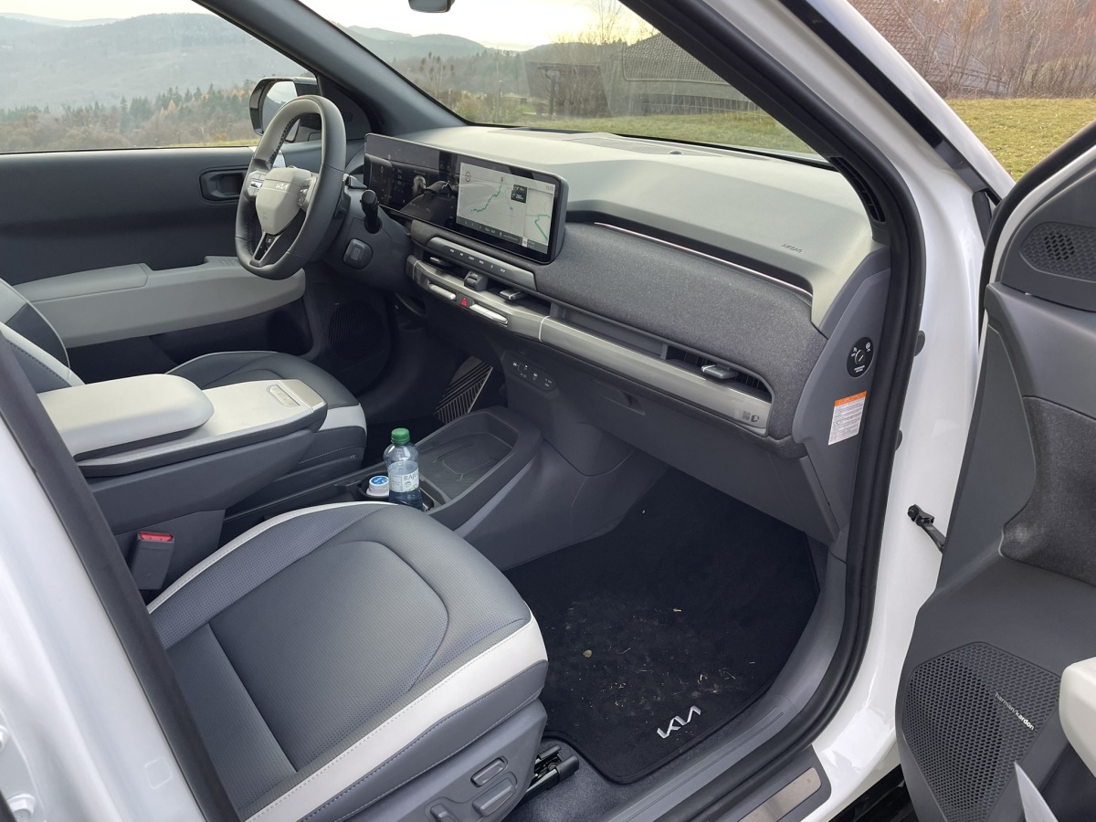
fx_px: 823
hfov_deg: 67.3
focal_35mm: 26
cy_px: 411
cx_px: 548
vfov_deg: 53.1
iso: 100
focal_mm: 4.2
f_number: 1.6
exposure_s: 1/121
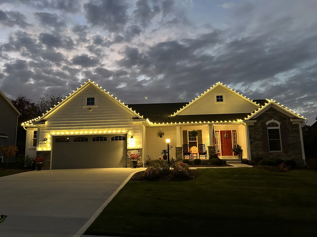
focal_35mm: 26
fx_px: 238
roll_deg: +1.6
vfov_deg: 53.1
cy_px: 118
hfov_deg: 67.3
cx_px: 158
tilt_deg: +9.5
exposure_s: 1/30
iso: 500
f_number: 1.5
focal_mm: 5.7
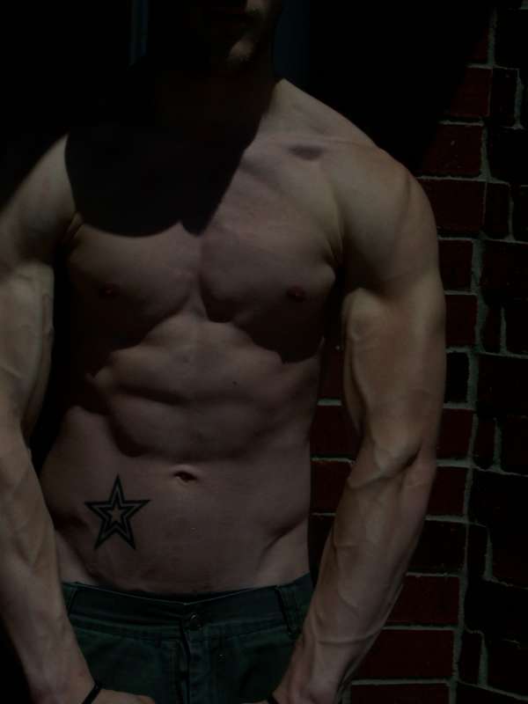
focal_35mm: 102
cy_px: 352
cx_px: 264
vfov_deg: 19.3
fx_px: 2074
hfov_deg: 14.5
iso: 80
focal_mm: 16.8
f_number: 8.7
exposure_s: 1/1304
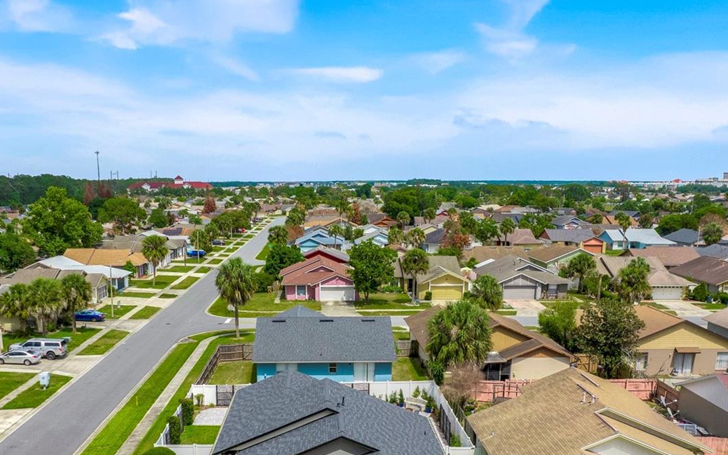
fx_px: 674
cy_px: 361
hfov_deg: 56.5
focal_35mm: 34
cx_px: 319
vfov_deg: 36.1
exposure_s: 1/500
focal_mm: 8.38
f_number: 2.8
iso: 110
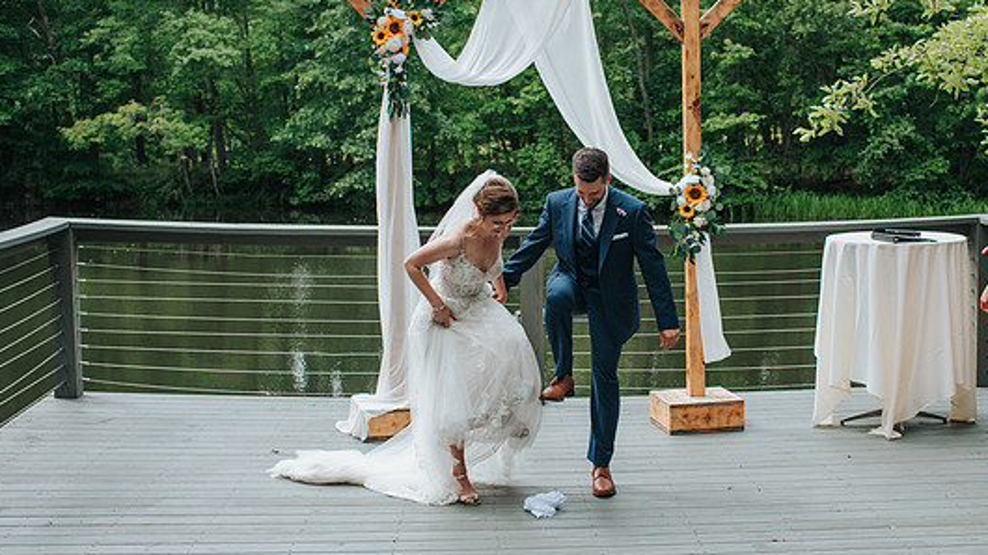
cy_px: 299
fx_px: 1388
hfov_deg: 39.1
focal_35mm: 53
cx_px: 569
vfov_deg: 22.6
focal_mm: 35
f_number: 3.5
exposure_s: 1/800
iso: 220
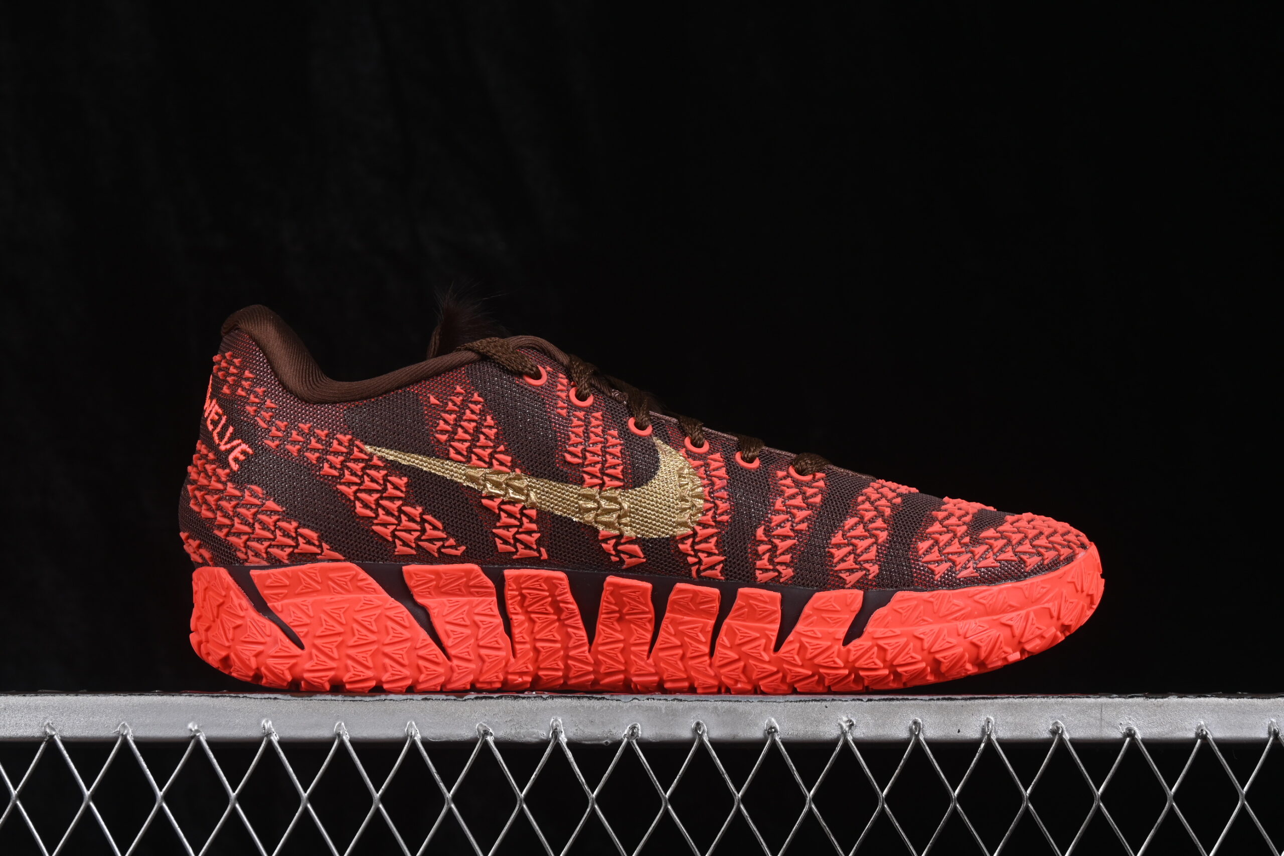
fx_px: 2675
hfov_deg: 27.0
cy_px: 428
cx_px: 642
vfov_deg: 18.2
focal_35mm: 75
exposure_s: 1/80
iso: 160
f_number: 8
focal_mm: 50
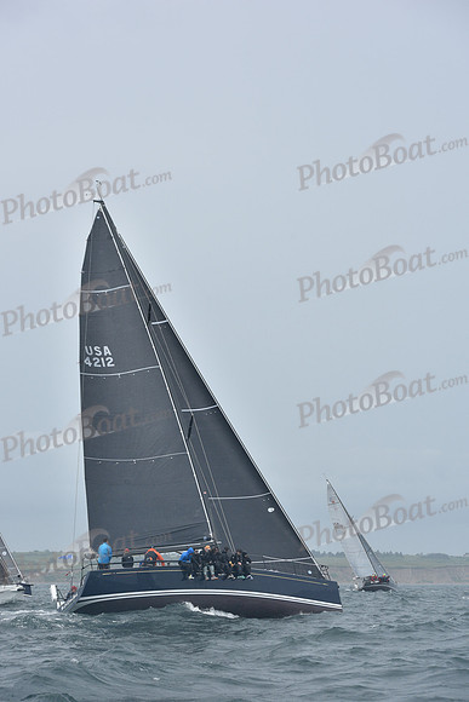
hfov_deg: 18.2
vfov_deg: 27.0
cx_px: 234
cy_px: 351
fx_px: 1465
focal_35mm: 75
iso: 320
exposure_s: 1/1000
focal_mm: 75
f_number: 7.1
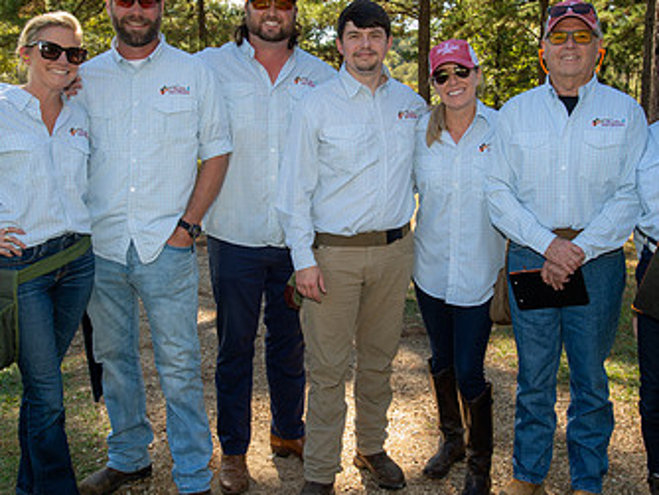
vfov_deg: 35.9
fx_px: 762
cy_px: 209
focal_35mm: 40
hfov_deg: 46.8
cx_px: 335
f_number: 6.3
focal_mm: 24
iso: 125
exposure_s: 1/60
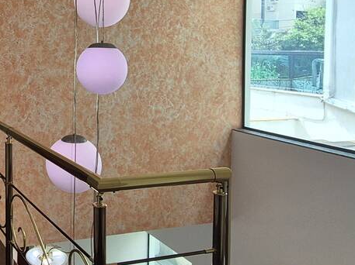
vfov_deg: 34.0
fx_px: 420
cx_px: 12
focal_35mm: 41
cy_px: 50
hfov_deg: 40.8
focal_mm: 2.2
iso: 50
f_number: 2.2
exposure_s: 1/120
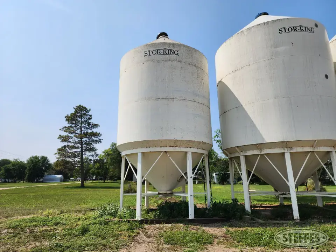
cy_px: 126
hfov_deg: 73.9
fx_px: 223
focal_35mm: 23
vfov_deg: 58.9
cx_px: 168
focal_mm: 6.4
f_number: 1.8
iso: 12
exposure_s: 1/1819
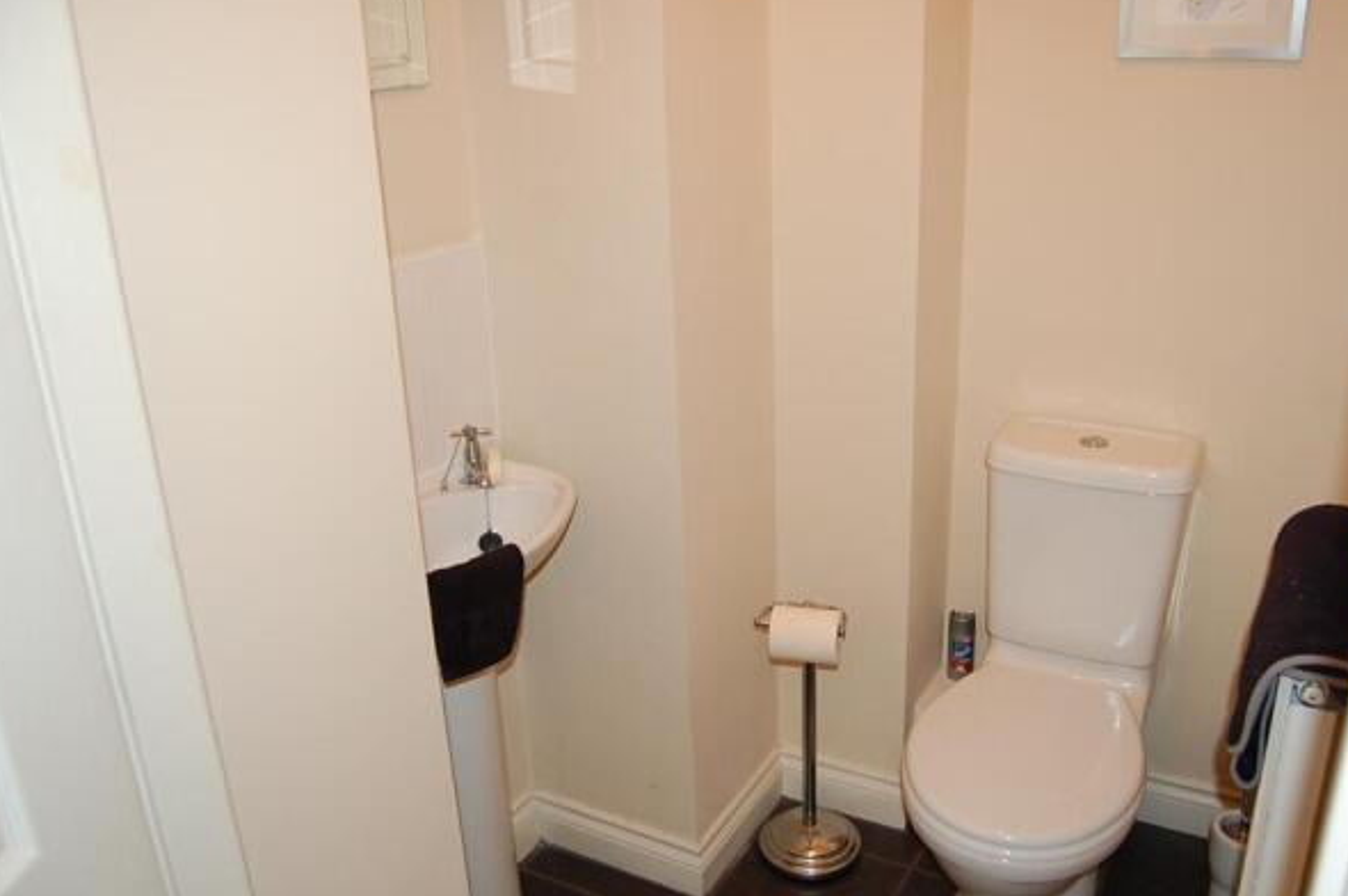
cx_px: 699
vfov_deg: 43.5
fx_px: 1122
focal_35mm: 30
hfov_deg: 62.0
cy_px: 446
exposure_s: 1/60
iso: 400
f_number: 3.5
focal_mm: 18
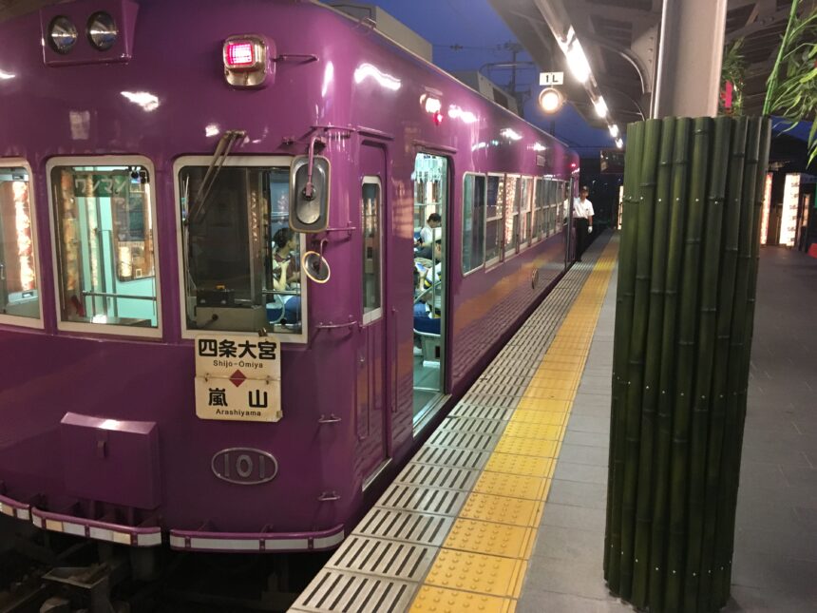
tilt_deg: -9.0
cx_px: 408
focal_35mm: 29
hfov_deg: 61.7
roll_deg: +0.0
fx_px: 684
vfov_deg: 48.2
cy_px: 306
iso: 200
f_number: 2.2
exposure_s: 1/20
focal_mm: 4.15
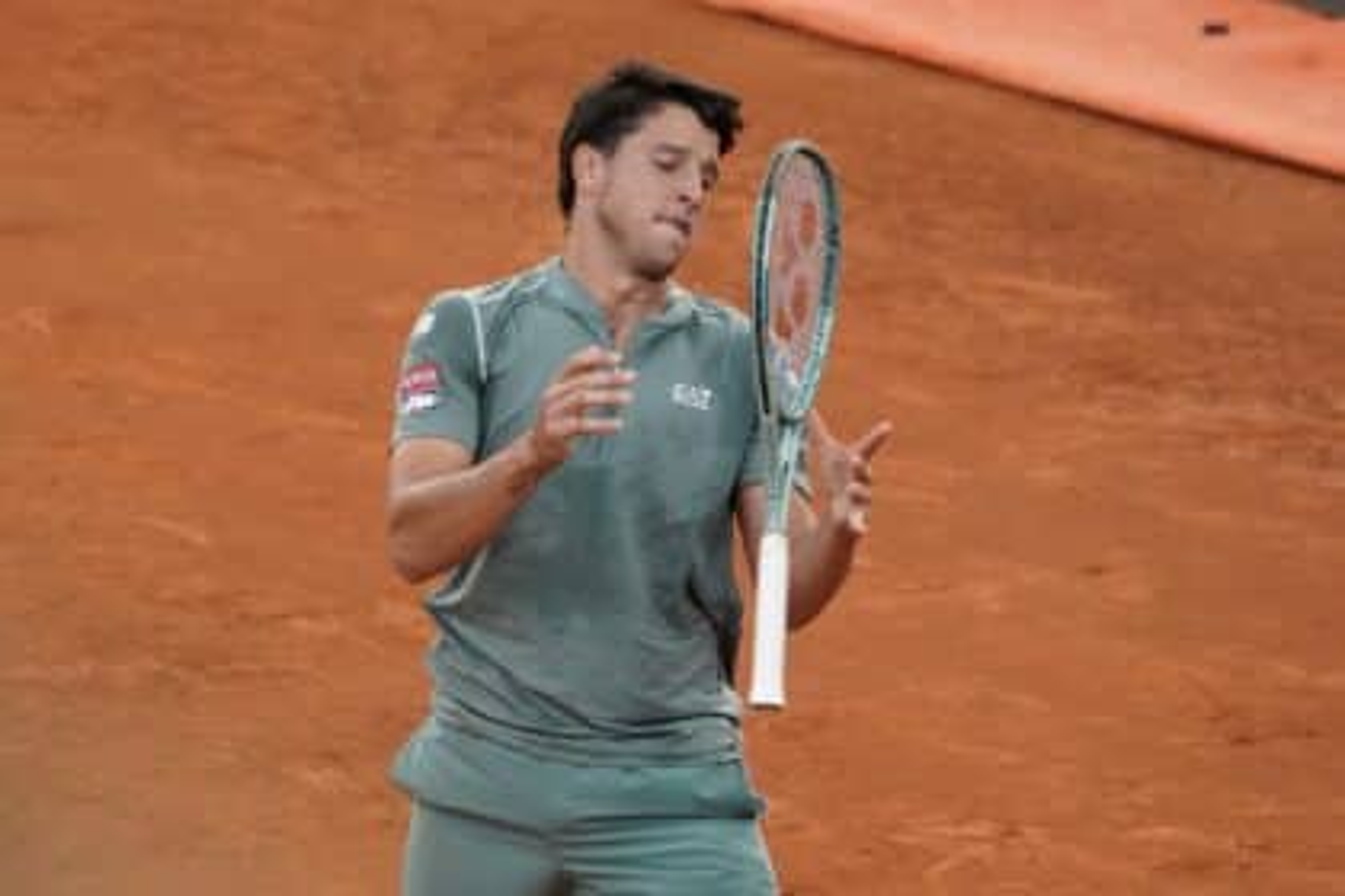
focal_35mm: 240
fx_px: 8966
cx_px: 672
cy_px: 448
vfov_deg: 5.7
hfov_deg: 8.6
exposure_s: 1/2000
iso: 4000
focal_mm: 240
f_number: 6.3
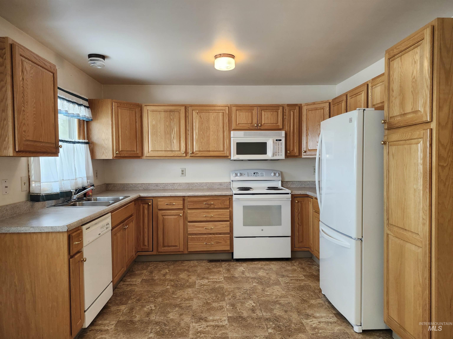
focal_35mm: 23
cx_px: 226
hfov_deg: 73.9
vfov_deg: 58.9
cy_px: 170
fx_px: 301
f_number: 1.8
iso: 250
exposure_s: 1/120
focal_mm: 5.54
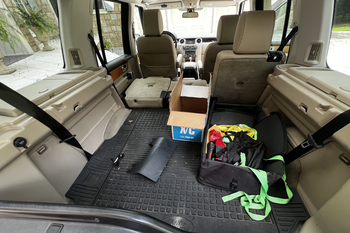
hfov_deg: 104.2
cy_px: 131
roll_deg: +3.9
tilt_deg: -40.4
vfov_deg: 80.8
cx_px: 181
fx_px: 136
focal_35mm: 14
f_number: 1.8
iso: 250
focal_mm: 1.57
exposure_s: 1/91
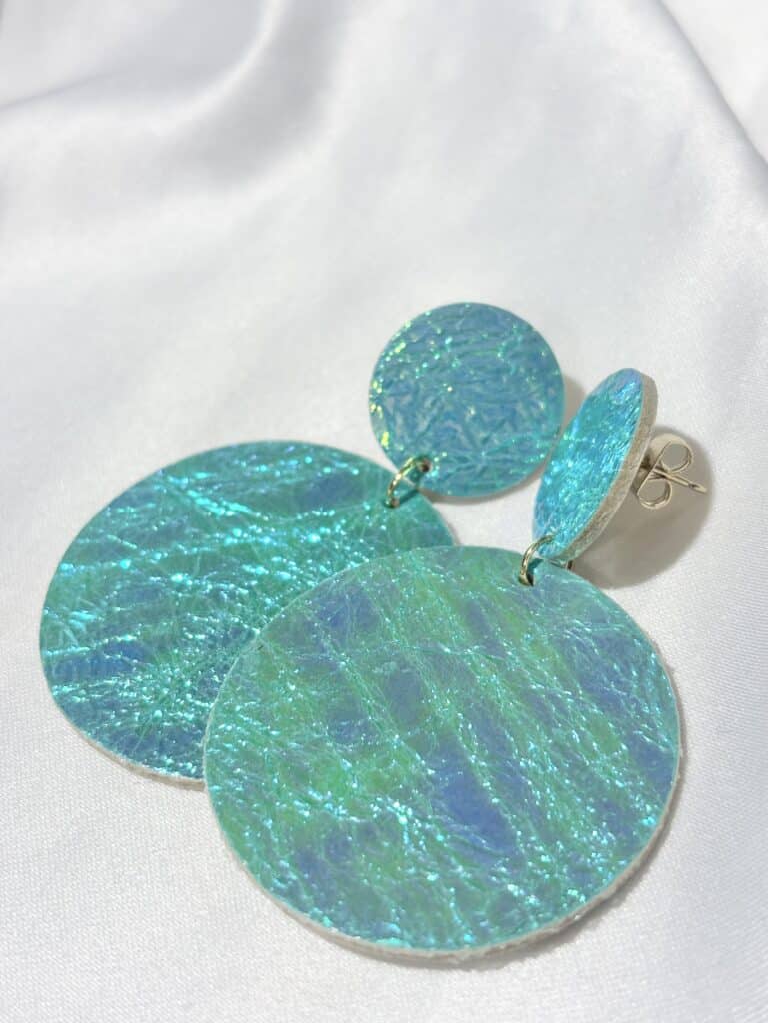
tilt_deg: -41.5
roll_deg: +9.9
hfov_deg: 28.0
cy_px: 512
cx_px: 384
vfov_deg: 36.8
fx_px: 1538
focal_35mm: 52
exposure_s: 1/238
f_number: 1.6
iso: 32
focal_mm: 5.96
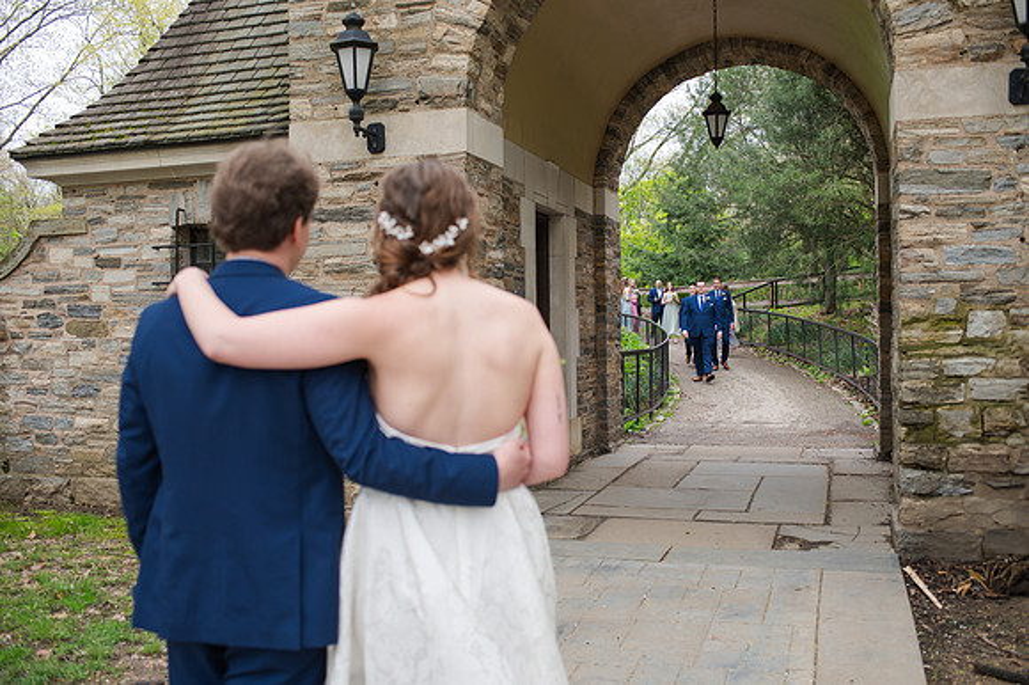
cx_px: 514
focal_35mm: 36
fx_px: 1022
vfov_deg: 37.1
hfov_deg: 53.5
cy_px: 342
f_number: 3.2
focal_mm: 35
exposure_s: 1/320
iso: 180
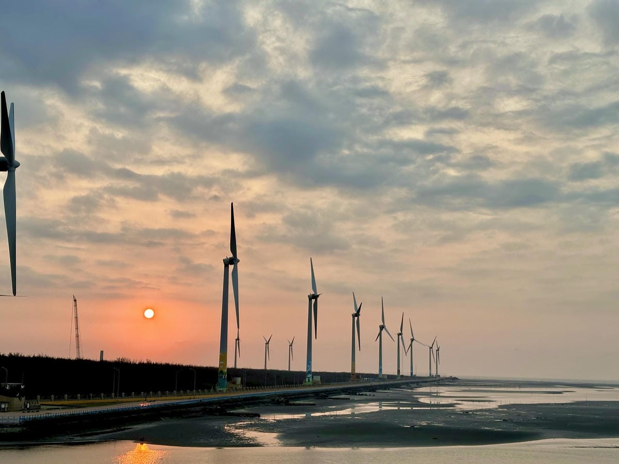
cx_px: 310
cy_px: 232
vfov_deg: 30.3
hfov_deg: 39.7
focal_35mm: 48
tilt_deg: +8.3
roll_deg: -1.1
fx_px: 858
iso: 64
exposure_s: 1/919
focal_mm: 6.86
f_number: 1.78
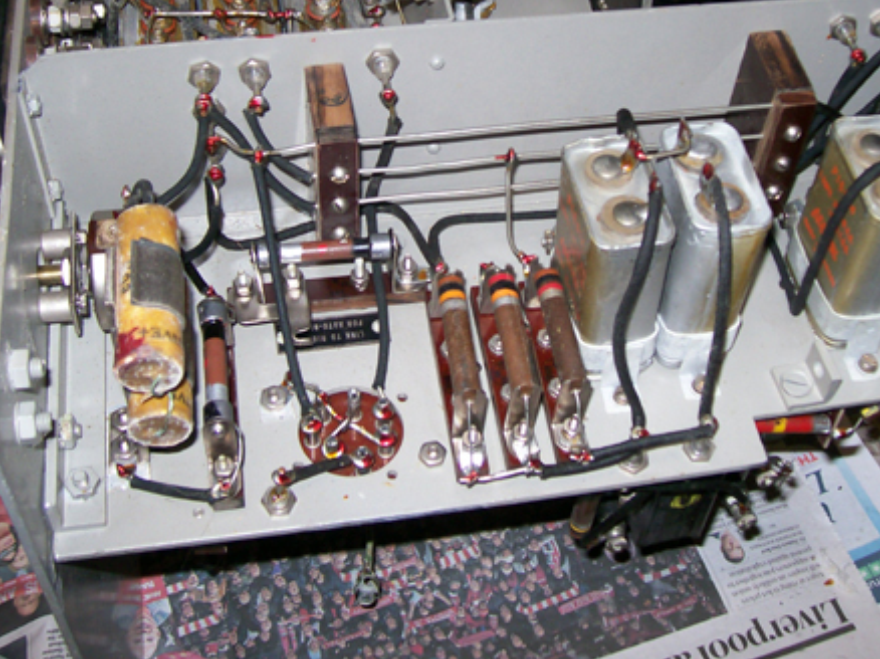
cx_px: 496
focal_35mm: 48
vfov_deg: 30.0
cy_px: 221
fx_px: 1220
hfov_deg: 39.6
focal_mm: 5.8
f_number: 2.8
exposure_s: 1/64
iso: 80
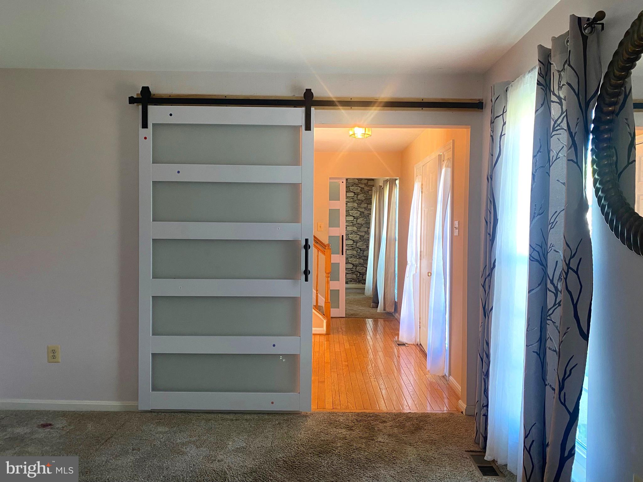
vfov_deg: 53.1
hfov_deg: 67.3
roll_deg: -0.5
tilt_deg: -1.8
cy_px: 241
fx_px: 483
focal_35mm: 26
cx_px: 322
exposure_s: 1/60
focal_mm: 4.25
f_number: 1.8
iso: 200
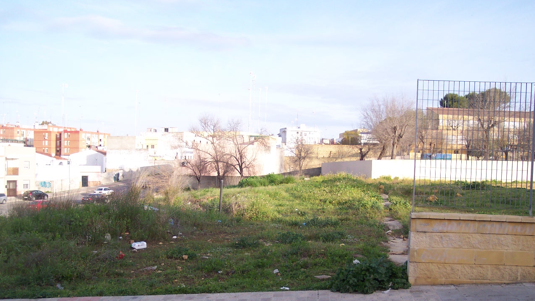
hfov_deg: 48.4
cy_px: 203
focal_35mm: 42
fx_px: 596
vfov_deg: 28.1
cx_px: 270
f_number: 2.8
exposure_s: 1/700
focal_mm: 8
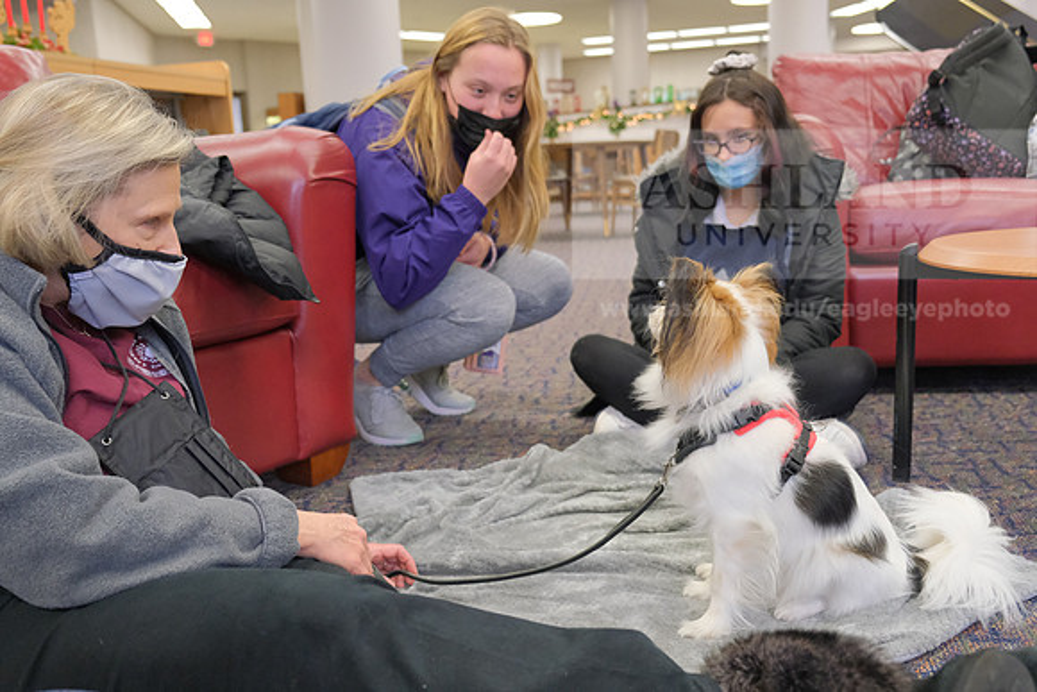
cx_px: 518
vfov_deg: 41.1
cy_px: 346
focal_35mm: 32
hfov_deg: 58.7
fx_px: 922
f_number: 3.2
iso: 4000
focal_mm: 21.4
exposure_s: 1/125
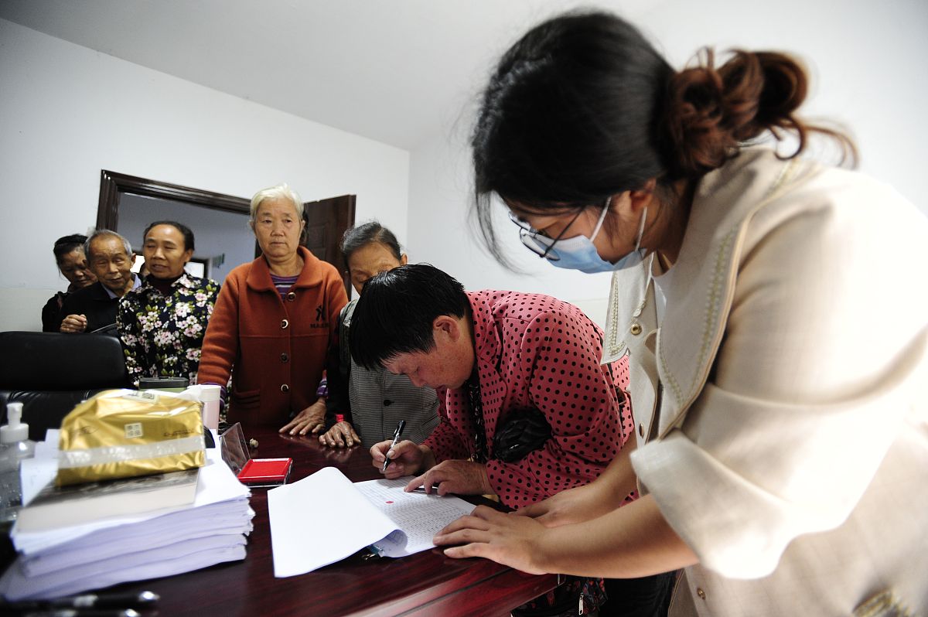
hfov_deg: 93.3
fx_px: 438
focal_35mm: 17
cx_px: 464
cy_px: 308
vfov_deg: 70.3
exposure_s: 1/60
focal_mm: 17
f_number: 2.8
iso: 1600
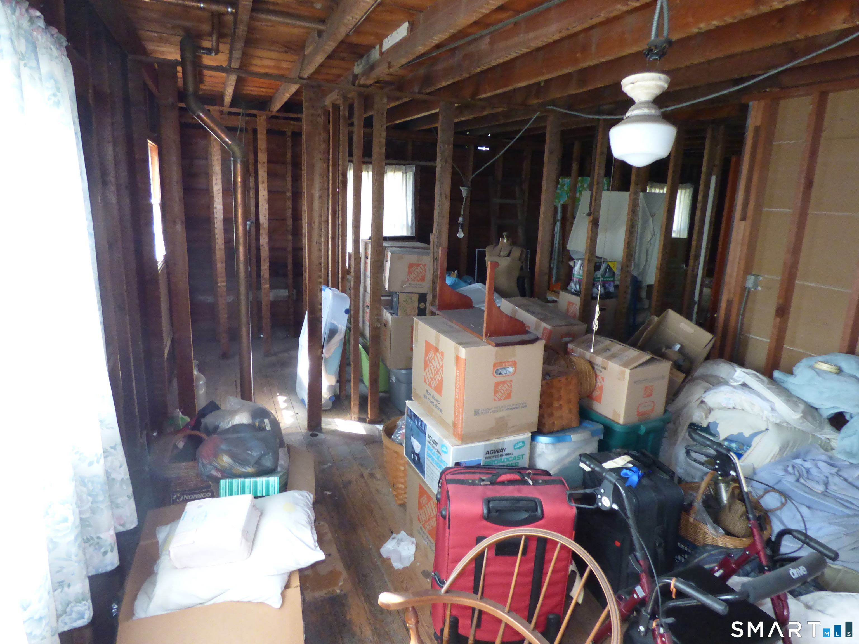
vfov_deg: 63.4
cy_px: 322
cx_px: 430
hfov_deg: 79.0
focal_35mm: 21
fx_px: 521
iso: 500
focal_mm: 3.7
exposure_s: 1/60
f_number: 2.8
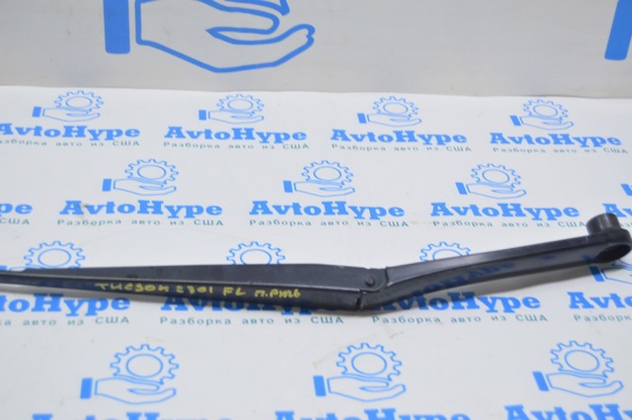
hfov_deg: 33.4
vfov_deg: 22.6
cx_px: 316
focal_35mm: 60
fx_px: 1052
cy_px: 210
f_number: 5.6
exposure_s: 1/20
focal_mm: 40
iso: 400
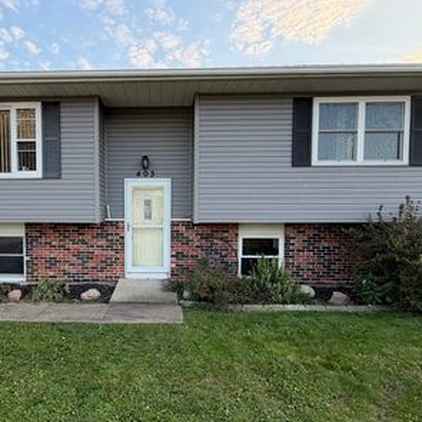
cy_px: 225
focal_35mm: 21
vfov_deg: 72.1
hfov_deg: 70.6
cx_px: 150
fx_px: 290
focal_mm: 2.22
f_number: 2.2
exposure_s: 1/176
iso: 64
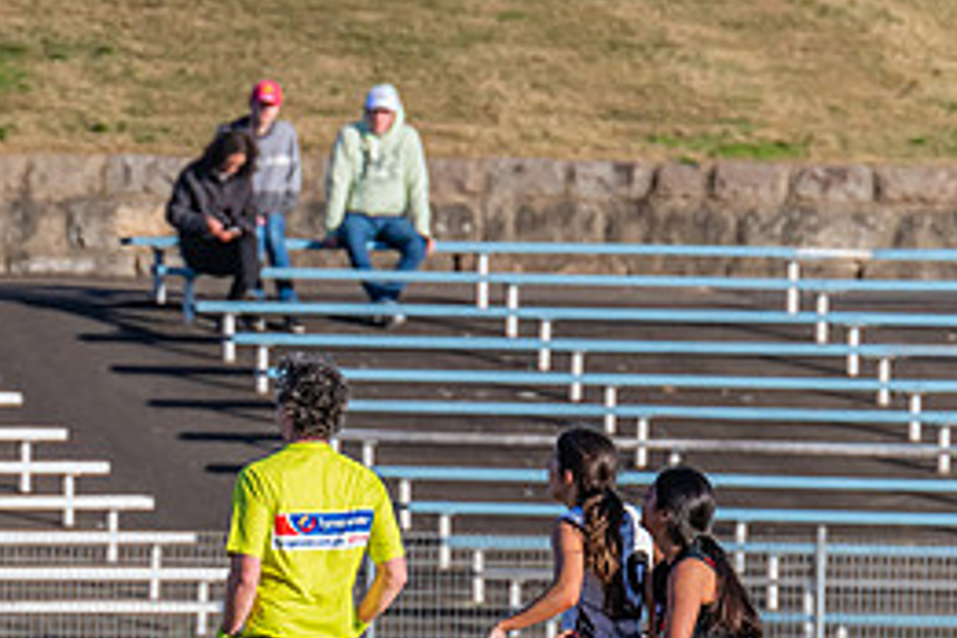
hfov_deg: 1.8
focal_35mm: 1162
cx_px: -249
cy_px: 427
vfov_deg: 1.2
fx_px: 30887
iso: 800
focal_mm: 420
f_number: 9
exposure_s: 1/1250
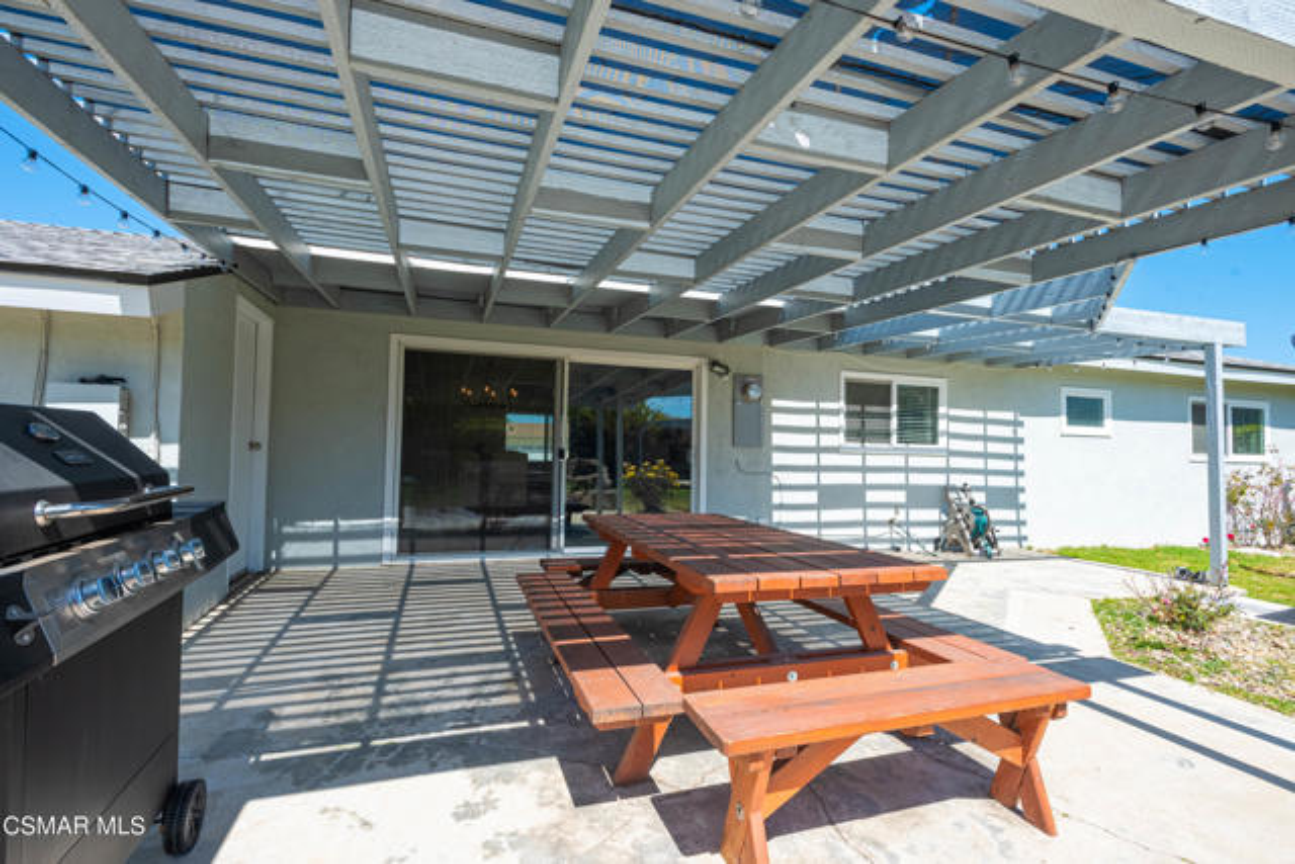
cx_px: 648
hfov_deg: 93.3
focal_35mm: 17
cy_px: 432
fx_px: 612
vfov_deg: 70.5
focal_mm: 17
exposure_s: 1/2000
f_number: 11
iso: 400
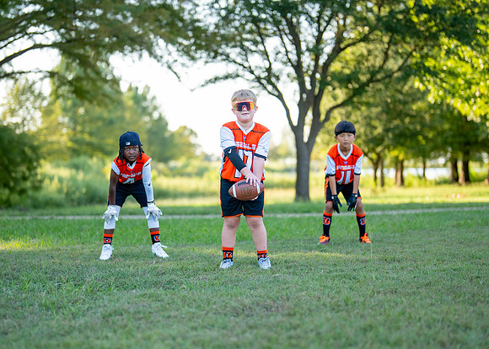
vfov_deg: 20.8
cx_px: 215
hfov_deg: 28.9
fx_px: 949
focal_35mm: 68
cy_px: 176
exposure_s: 1/1600
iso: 160
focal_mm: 50
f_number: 1.2
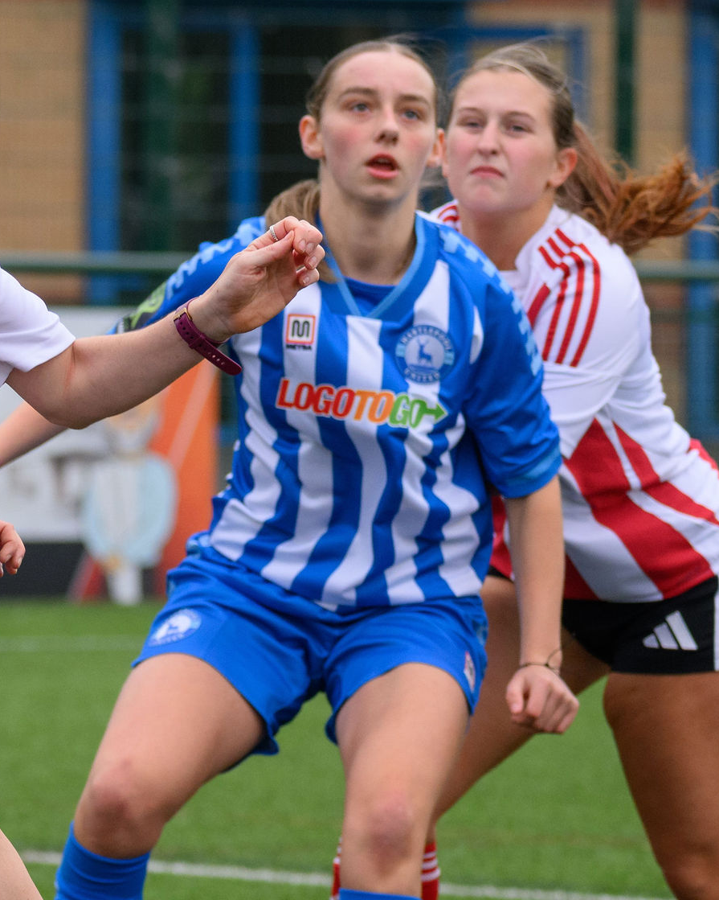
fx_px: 11200
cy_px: 257
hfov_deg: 3.7
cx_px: -147
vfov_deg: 4.6
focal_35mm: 421
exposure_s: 1/1250
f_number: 4.8
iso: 800
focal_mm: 135
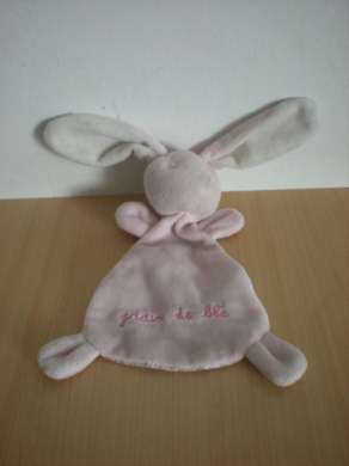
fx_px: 511
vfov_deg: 49.0
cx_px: 174
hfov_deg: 37.7
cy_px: 233
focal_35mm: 38
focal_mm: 6.3
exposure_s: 1/32.4
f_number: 3.1
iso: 200
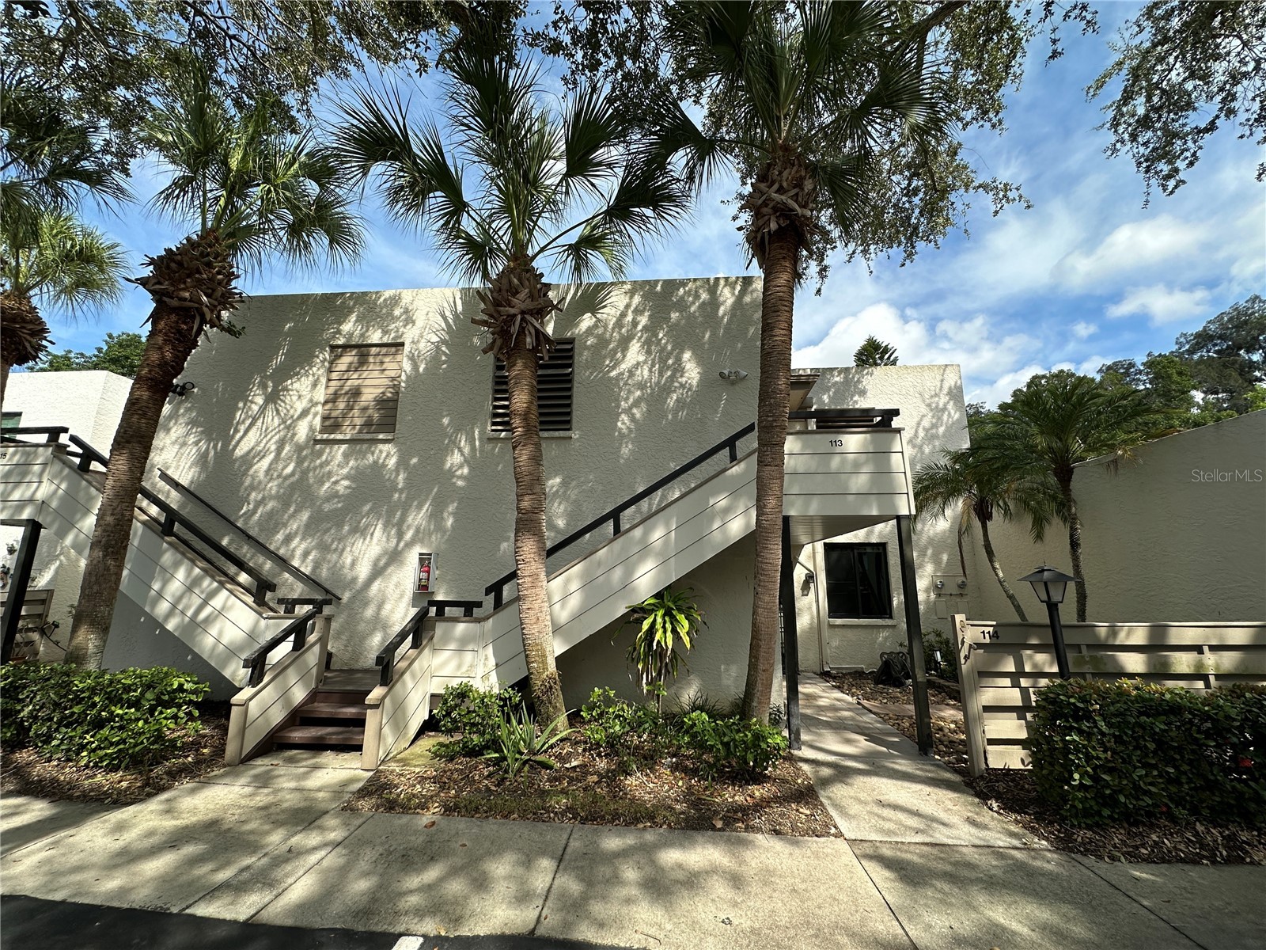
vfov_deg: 85.7
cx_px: 633
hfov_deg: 102.1
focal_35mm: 14
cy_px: 475
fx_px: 512
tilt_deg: +12.6
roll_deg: -0.6
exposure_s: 1/1233
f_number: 2.2
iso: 50
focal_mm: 2.22
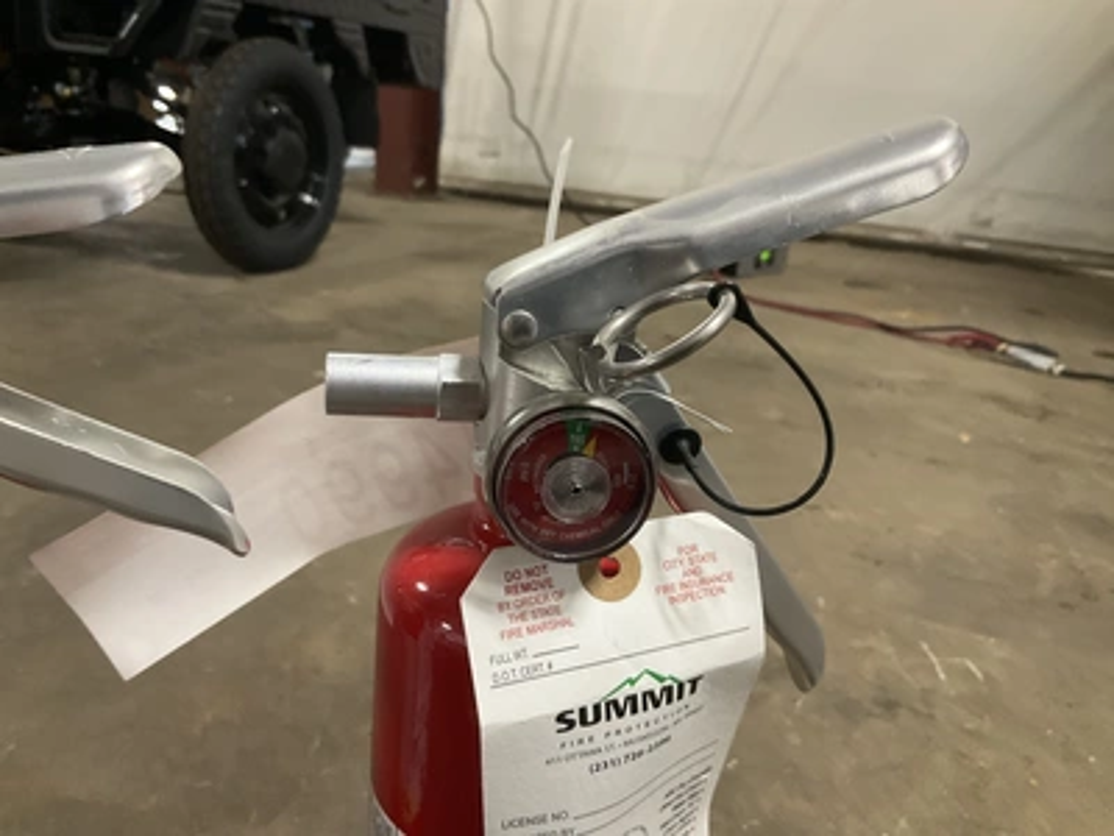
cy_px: 418
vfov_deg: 48.2
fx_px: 933
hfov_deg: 61.7
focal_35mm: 29
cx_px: 557
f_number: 1.8
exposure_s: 1/60
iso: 250
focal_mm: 3
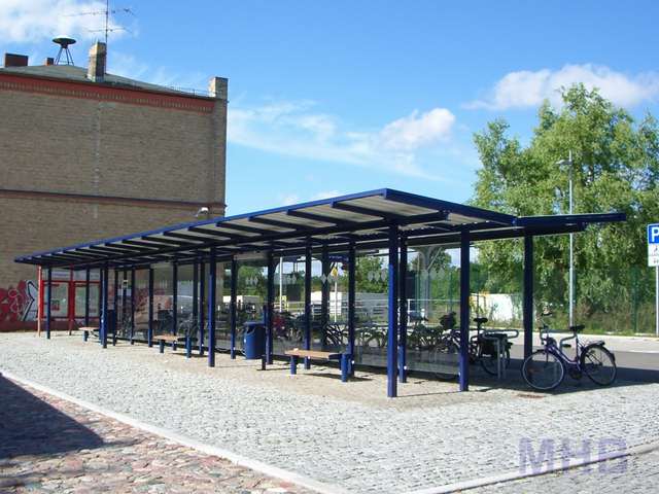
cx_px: 330
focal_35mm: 35
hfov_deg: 52.6
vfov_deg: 40.7
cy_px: 247
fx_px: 666
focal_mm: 5.8
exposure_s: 1/400
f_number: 4.3
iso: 80
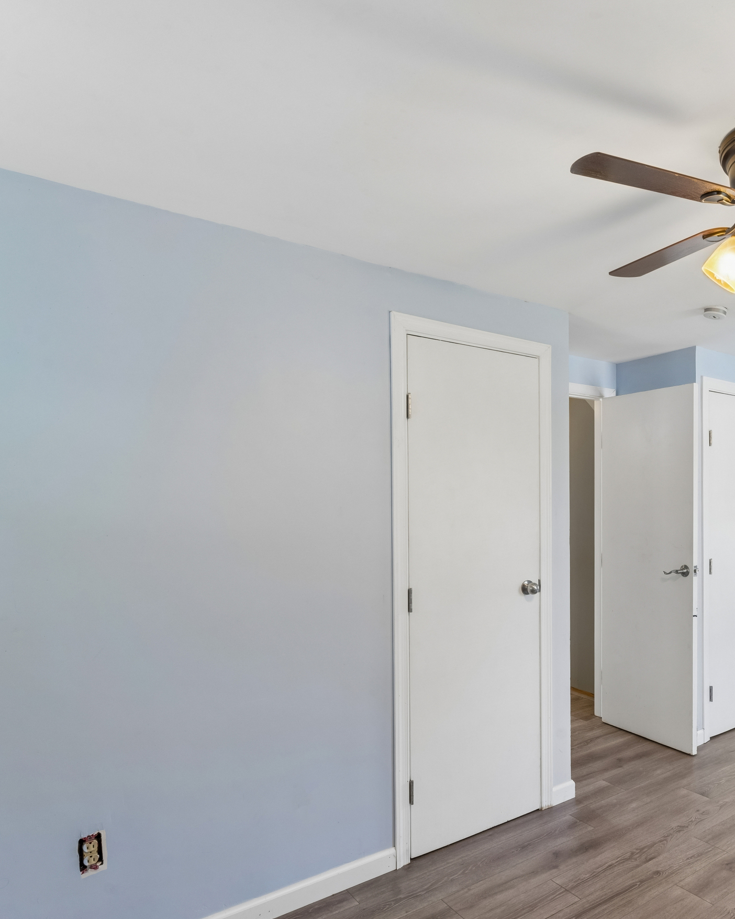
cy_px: 530
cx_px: 627
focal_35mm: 23
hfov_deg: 54.9
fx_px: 625
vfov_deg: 72.1
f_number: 13
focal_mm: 14
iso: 400
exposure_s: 1/6
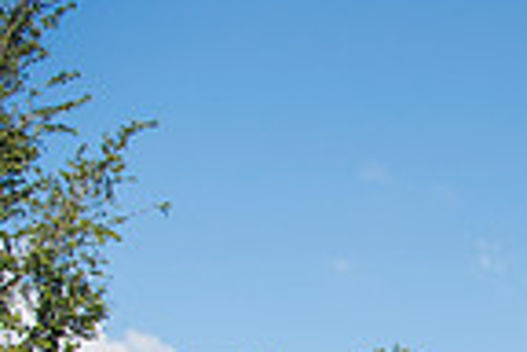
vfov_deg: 12.6
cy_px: 666
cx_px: 1028
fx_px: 1420
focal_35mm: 97
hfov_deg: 16.5
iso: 200
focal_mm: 24
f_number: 5.6
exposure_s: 1/1250
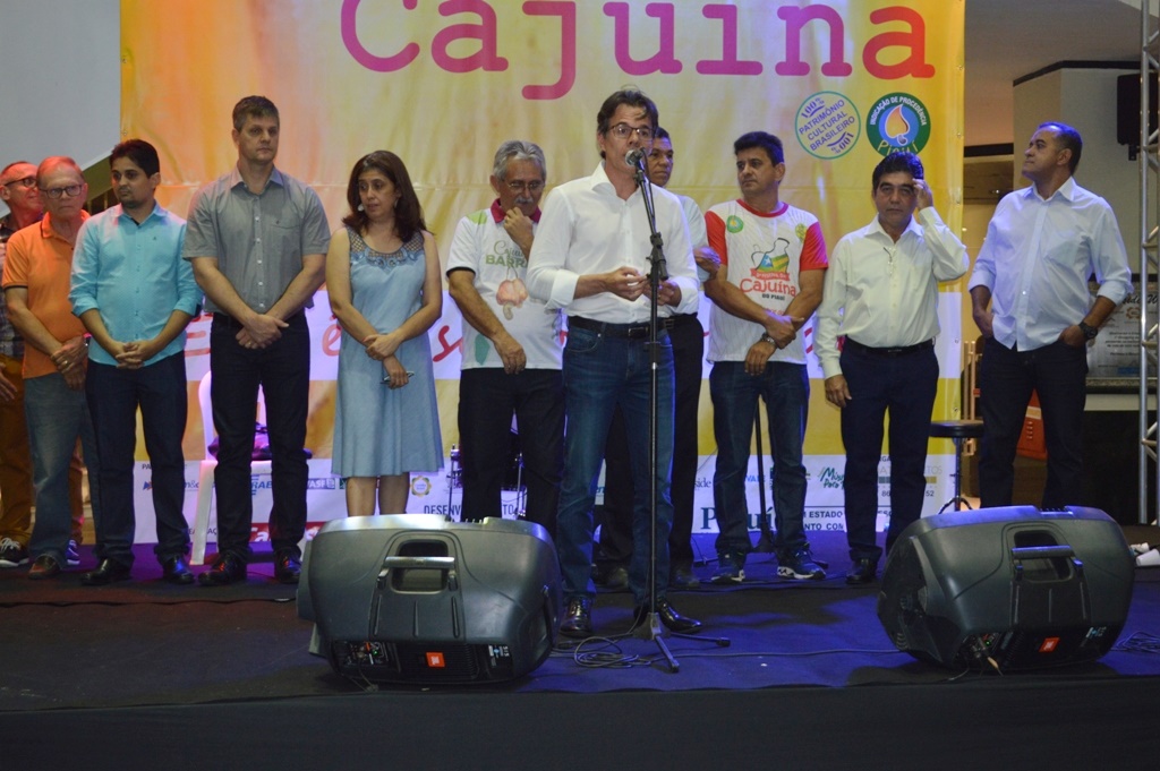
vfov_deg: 23.7
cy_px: 386
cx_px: 580
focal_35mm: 57
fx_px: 1835
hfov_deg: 35.1
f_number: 5
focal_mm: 38
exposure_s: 1/60
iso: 900
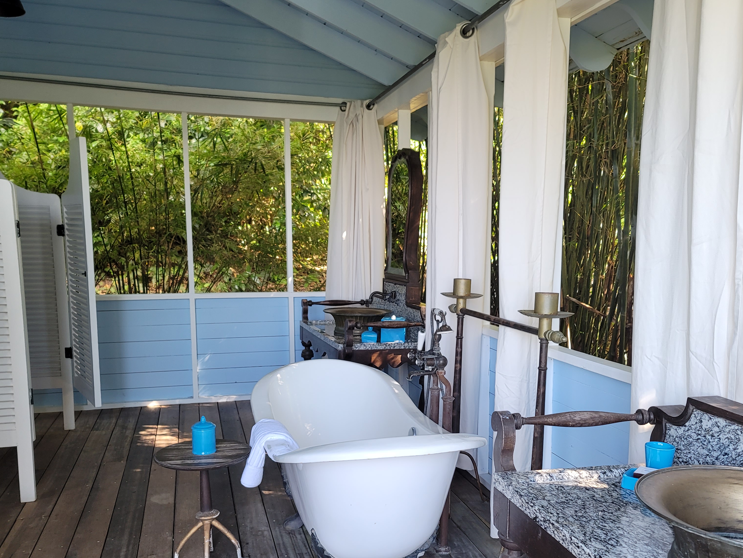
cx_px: 392
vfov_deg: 42.6
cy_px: 348
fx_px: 708
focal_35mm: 33
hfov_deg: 55.3
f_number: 1.8
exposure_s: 1/119
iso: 125
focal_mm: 7
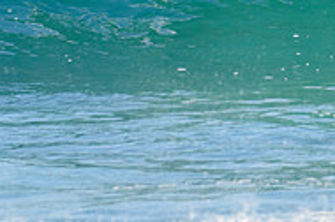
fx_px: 17418
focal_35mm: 1875
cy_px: -103
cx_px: 520
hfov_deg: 1.1
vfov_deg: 0.7
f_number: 5.6
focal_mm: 500
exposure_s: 1/2000
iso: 220
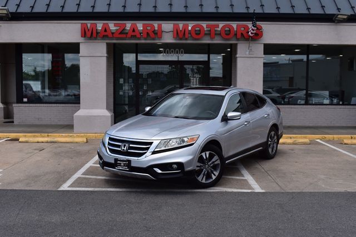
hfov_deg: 47.9
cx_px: 178
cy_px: 118
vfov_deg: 33.0
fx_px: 400
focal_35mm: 40
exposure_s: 1/500
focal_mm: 27
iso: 360
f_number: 11
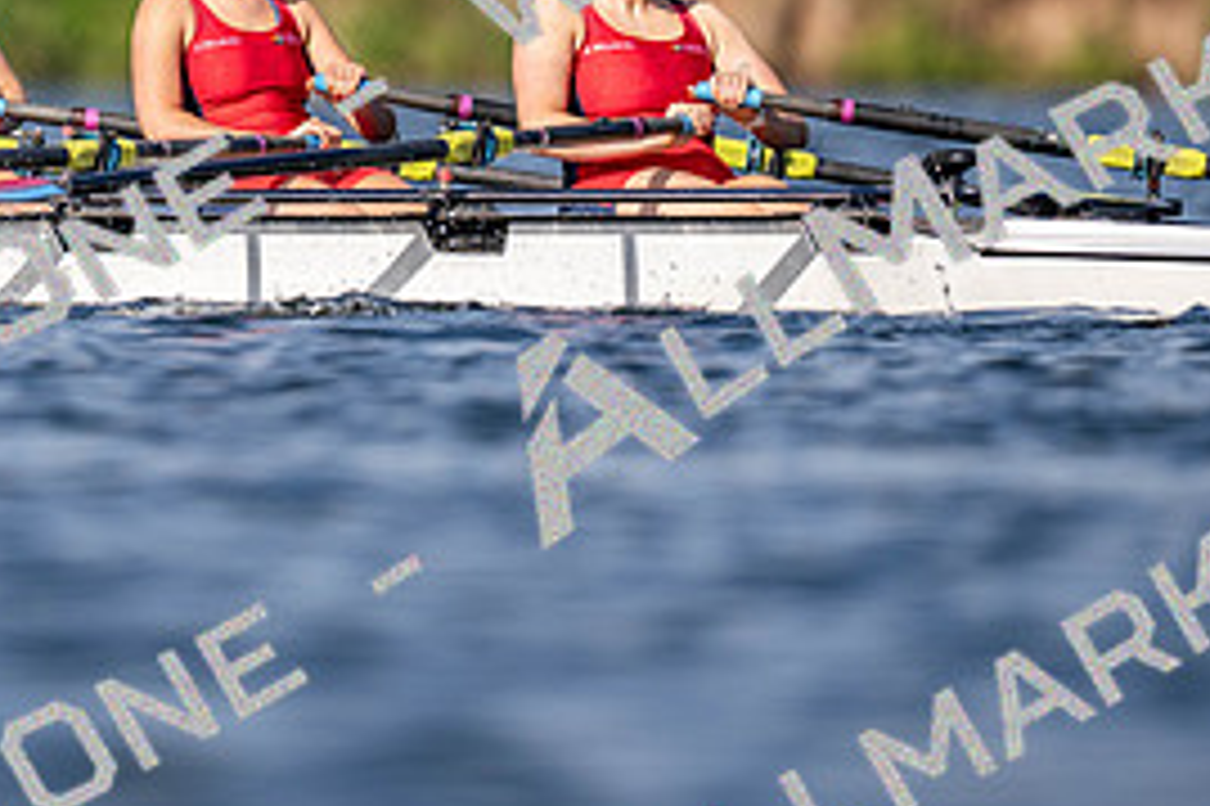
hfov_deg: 1.6
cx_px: 130
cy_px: 122
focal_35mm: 1293
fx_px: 43431
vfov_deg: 1.1
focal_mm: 600
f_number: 4
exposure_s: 1/2500
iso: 200
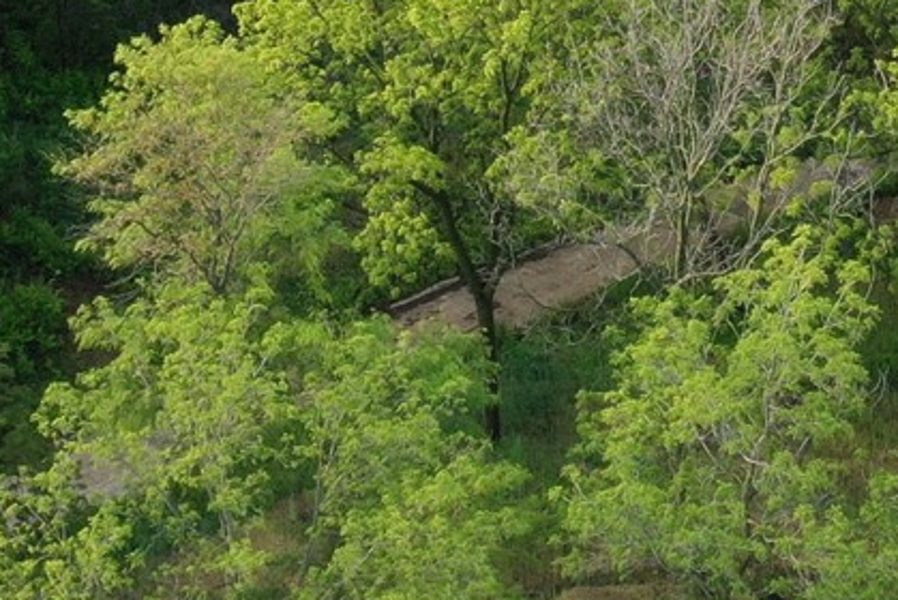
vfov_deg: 9.5
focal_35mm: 145
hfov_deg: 13.8
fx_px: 3619
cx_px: 1014
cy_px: 159
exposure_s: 1/40
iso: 100
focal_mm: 10.26
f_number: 8
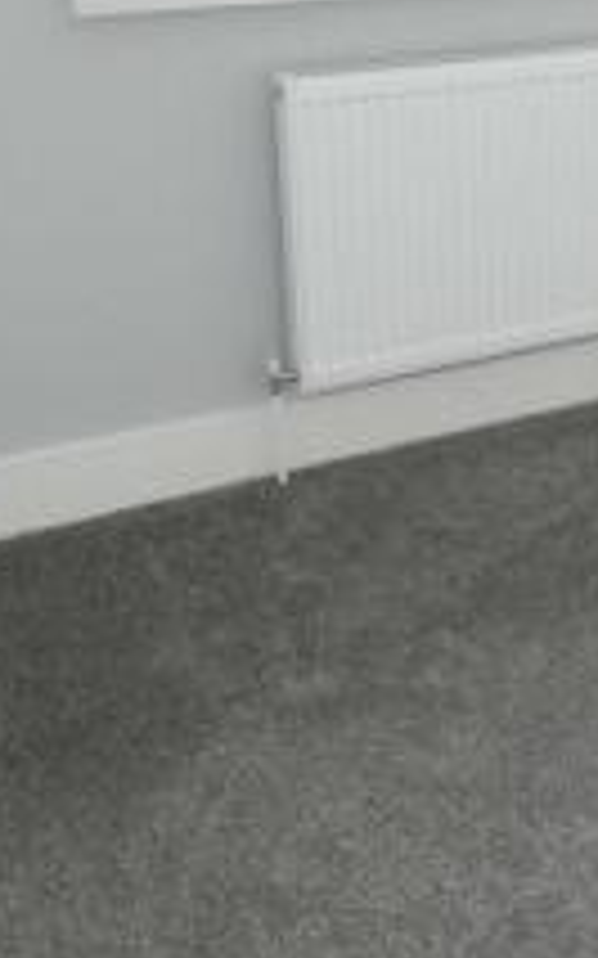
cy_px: 191
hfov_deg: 20.1
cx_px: 816
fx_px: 1513
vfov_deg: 34.1
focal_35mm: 58
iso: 160
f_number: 2.8
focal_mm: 3.6
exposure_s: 1/60
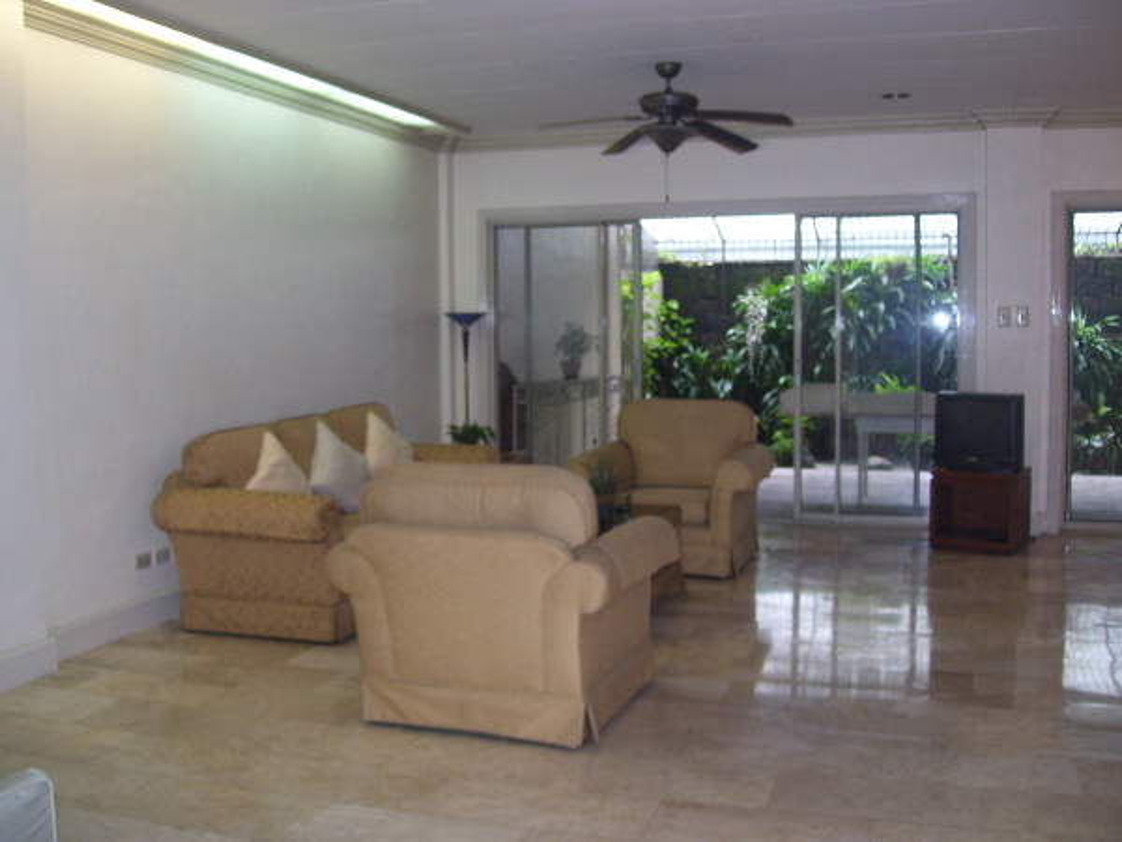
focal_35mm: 36
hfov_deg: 51.4
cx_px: 561
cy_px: 421
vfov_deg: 39.7
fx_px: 1167
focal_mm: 6
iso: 160
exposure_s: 1/60
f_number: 2.7
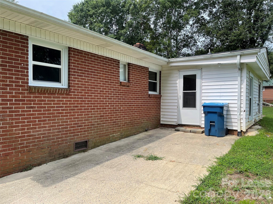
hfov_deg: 69.4
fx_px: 197
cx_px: 136
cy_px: 102
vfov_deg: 54.9
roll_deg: -1.2
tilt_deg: -2.6
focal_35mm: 25
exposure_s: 1/2203
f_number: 1.6
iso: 32
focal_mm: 5.1
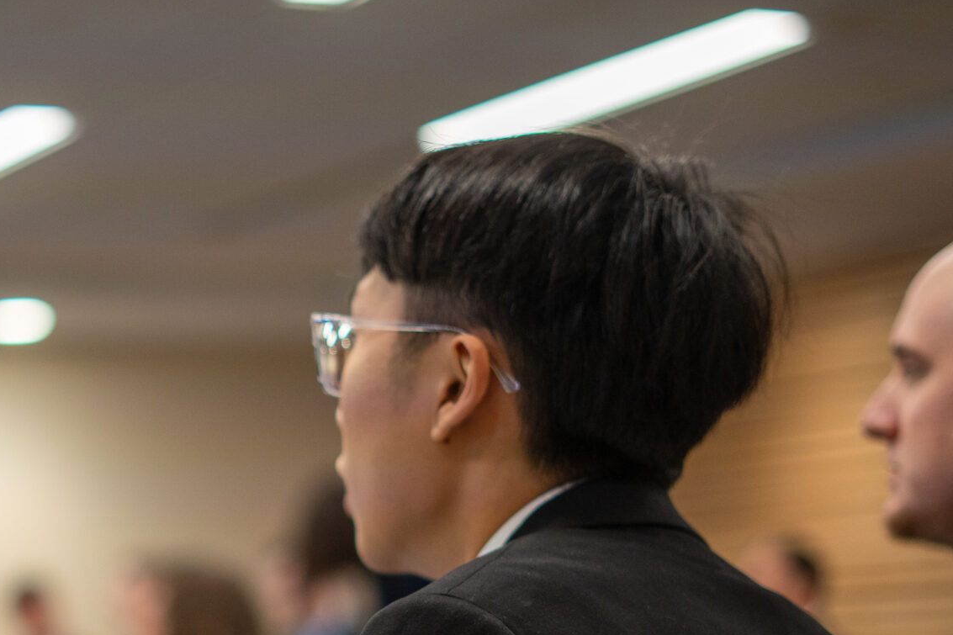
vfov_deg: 12.0
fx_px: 2991
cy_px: 615
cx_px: 125
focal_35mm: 113
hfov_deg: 17.9
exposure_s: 1/160
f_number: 1.8
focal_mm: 50
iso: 500
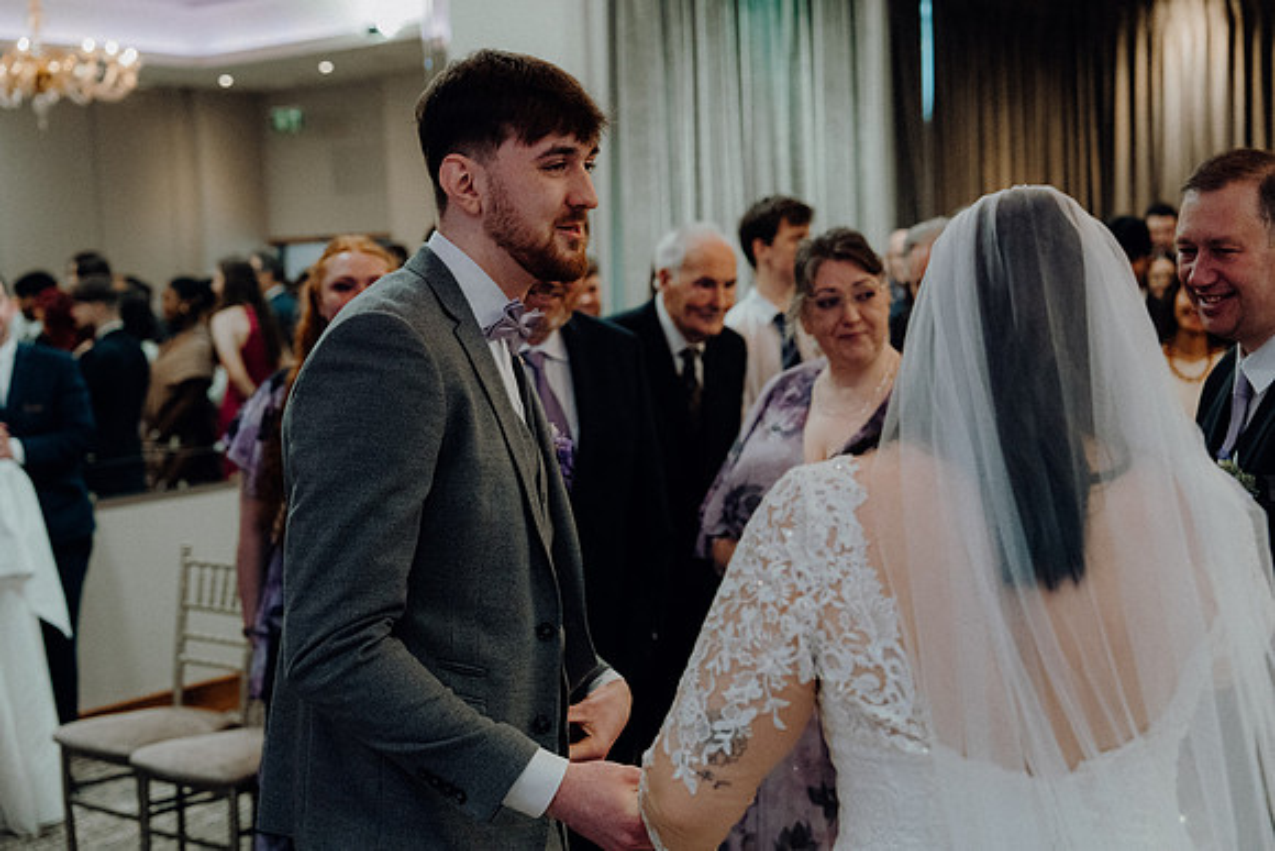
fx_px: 1877
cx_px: 638
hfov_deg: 37.5
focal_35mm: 53
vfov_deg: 25.5
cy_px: 426
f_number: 3.5
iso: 5000
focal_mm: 53
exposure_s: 1/200
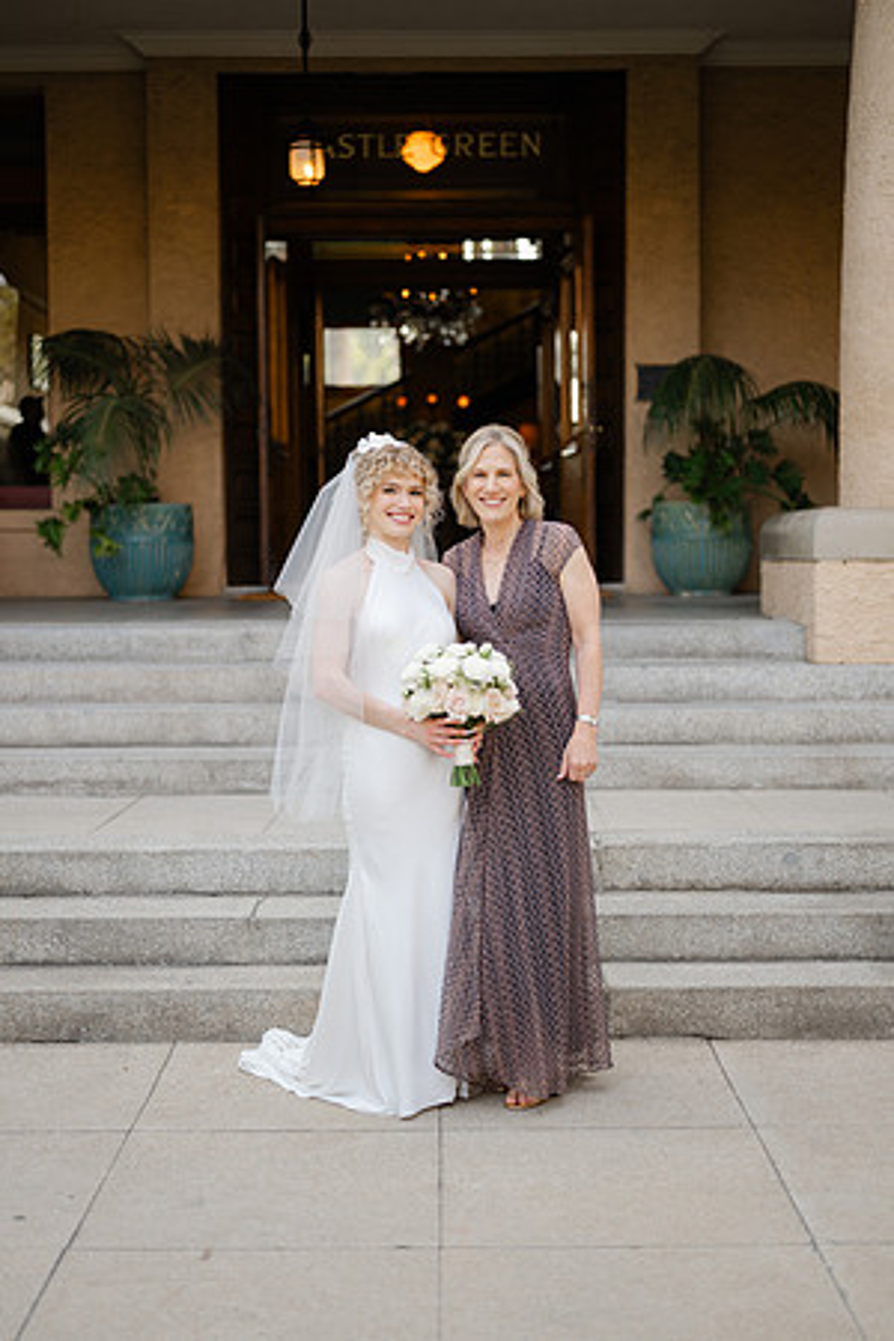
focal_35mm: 50
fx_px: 1862
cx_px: 447
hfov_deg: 27.0
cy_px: 670
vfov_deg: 39.6
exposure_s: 1/320
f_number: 2
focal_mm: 50
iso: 64
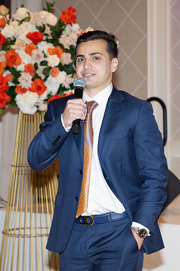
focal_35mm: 150
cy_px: 136
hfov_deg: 9.1
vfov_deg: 13.7
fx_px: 1125
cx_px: 79
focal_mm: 100
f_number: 5.6
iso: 1600
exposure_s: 1/100
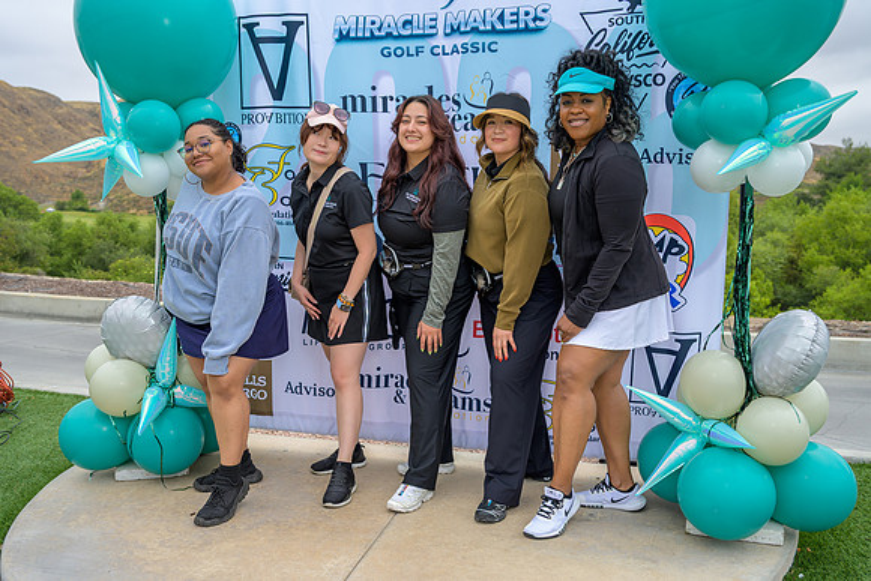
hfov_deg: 56.5
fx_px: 811
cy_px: 290
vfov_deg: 39.4
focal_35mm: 34
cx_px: 436
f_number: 4
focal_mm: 33.5
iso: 125
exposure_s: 1/200
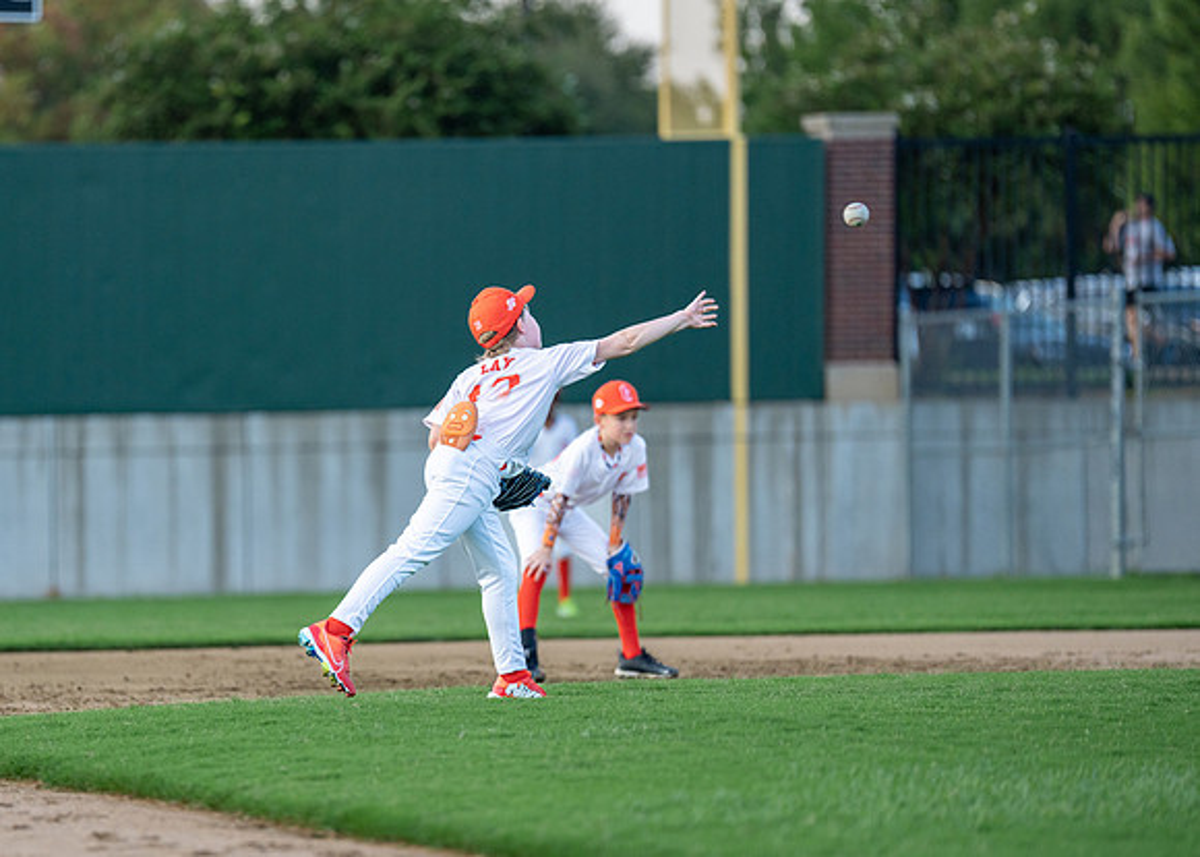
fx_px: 8701
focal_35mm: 255
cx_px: 423
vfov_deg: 5.6
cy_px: 492
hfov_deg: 7.9
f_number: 2.8
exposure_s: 1/2000
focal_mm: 200
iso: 800
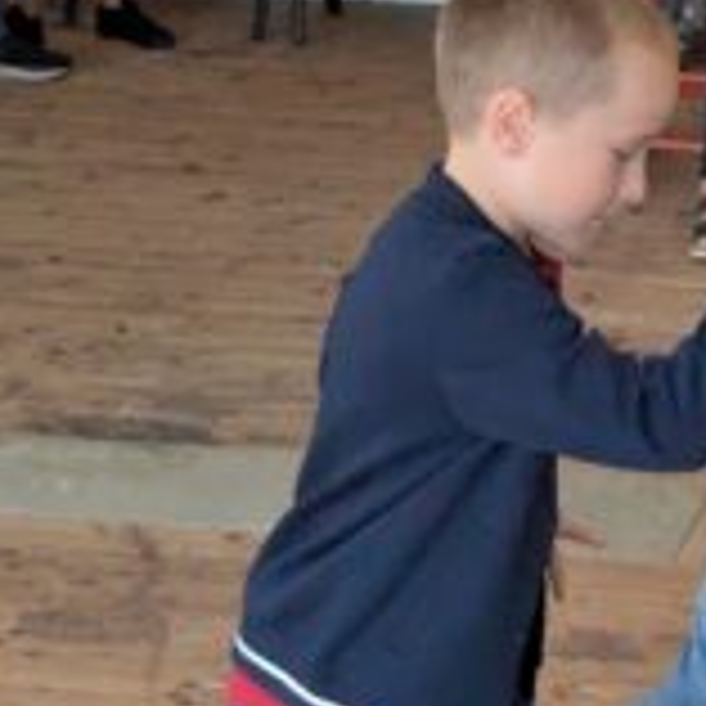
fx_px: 3254
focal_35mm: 141
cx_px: 481
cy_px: 346
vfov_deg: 12.4
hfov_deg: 12.4
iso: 1535
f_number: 1.85
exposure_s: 1/1055
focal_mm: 6.81
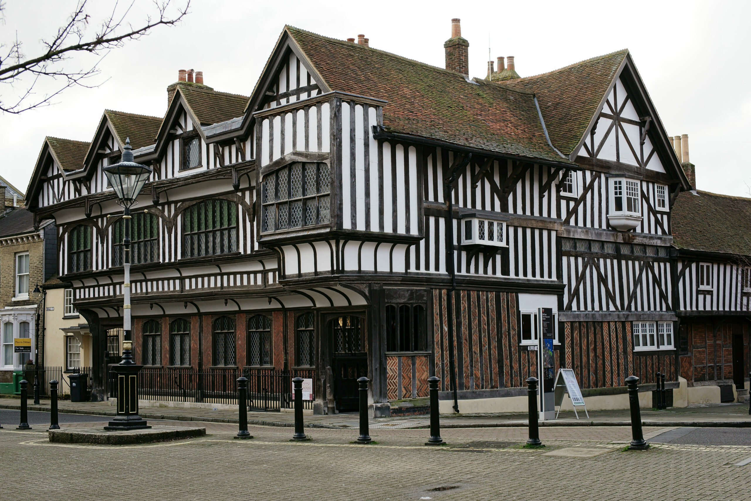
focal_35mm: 50
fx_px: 1043
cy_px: 250
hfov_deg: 39.6
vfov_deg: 27.0
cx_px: 376
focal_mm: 50
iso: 160
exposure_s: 1/320
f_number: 5.6
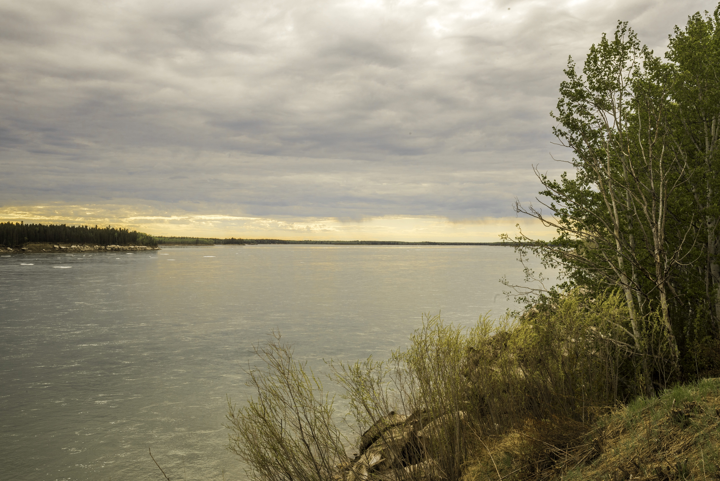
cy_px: 240
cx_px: 360
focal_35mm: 38
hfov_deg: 50.7
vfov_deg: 35.1
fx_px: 760
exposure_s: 1/60
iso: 320
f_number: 22
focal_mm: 38
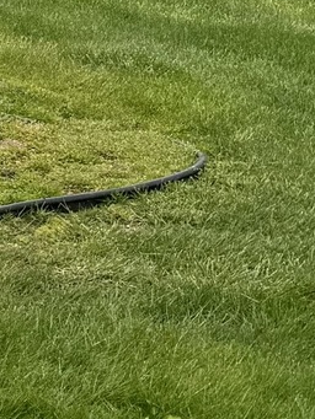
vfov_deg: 11.7
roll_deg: -0.1
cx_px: -513
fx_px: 1964
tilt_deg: -5.4
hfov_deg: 8.2
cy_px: -190
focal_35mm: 162
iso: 80
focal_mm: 6.76
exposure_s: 1/5814
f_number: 1.78
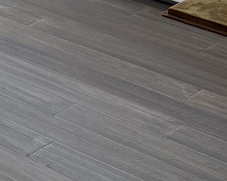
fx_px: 987
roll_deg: -0.7
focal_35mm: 147
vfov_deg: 9.6
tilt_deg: -7.2
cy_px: -215
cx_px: -373
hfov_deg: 10.6
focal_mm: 6.76
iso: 125
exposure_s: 1/60
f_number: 1.78
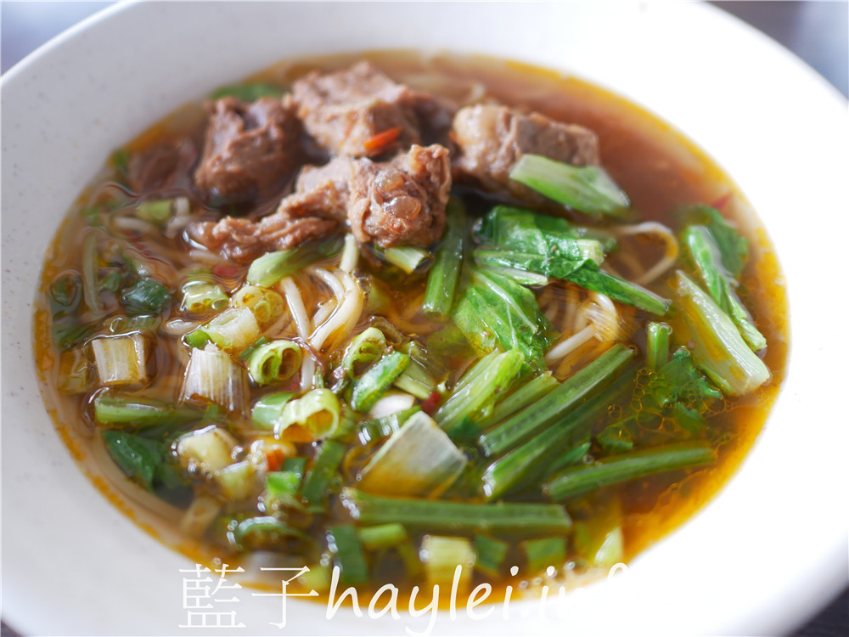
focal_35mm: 30
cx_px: 424
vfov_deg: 46.8
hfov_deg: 60.0
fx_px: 736
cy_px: 318
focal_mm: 15
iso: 320
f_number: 1.7
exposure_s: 1/60
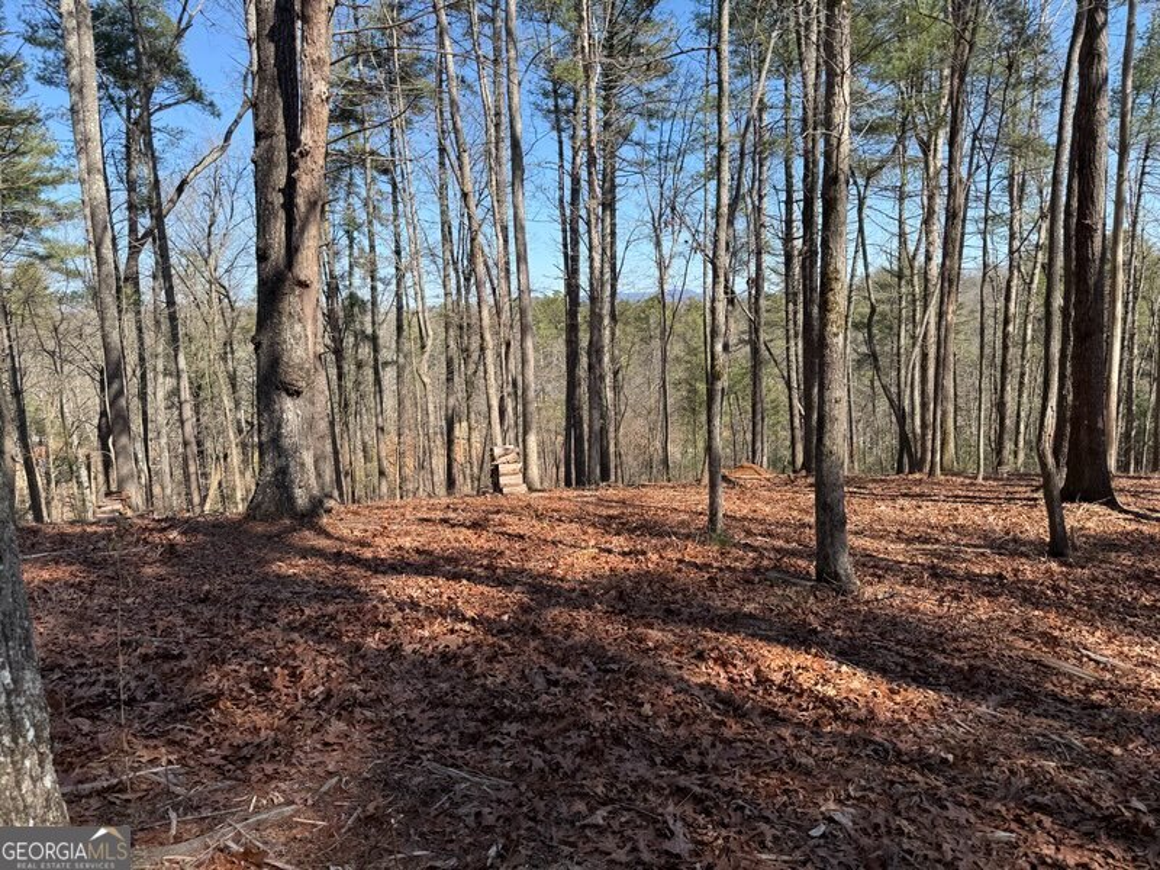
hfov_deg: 71.6
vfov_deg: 56.8
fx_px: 804
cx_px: 580
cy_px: 435
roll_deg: +2.8
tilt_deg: -7.3
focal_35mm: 24
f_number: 1.78
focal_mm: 6.76
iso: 80
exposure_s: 1/1770
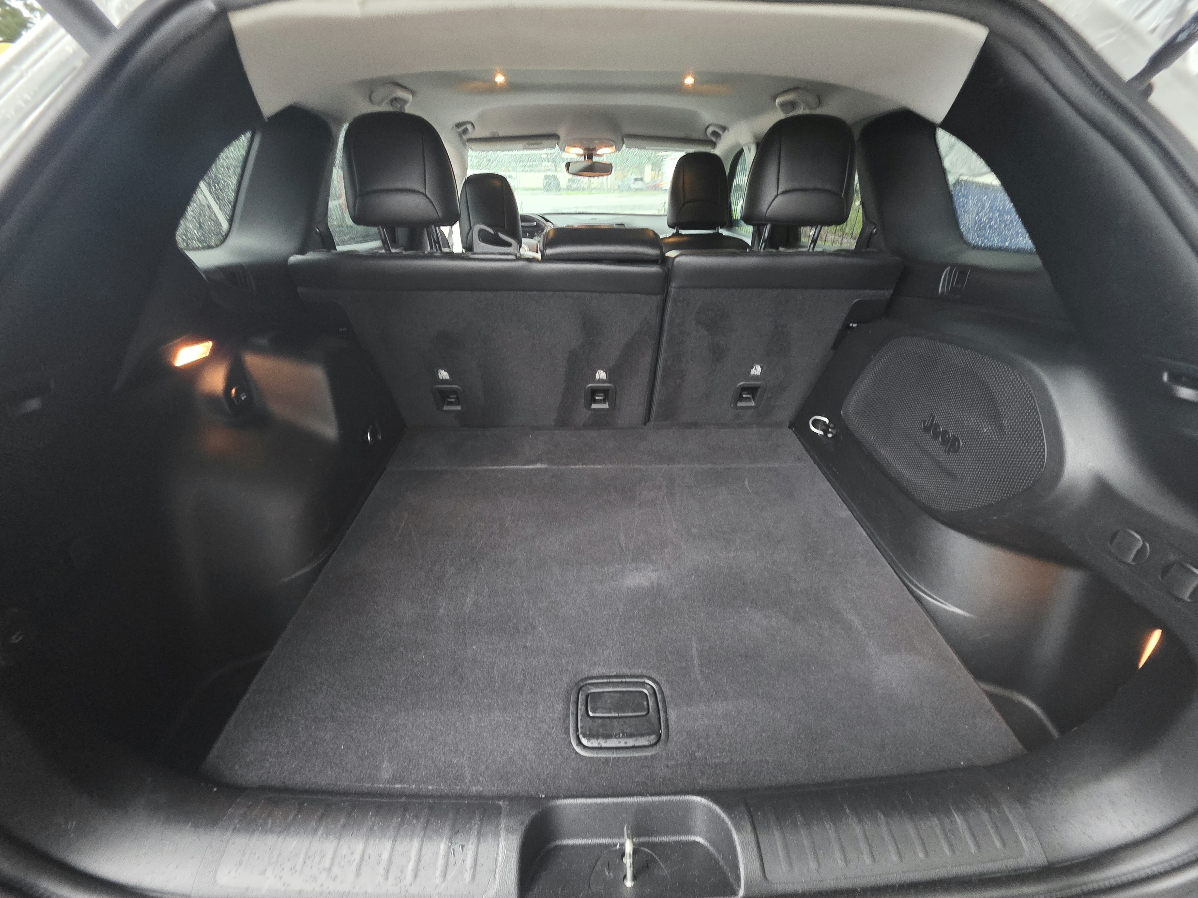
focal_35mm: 13
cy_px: 449
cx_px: 599
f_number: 1.9
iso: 1000
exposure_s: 1/30
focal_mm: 2.2
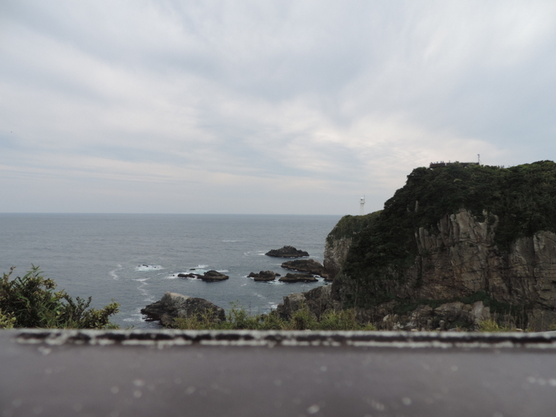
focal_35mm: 24
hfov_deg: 71.6
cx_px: 278
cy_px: 208
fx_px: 385
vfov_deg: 56.8
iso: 80
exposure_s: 1/1000
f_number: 3
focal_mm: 4.3
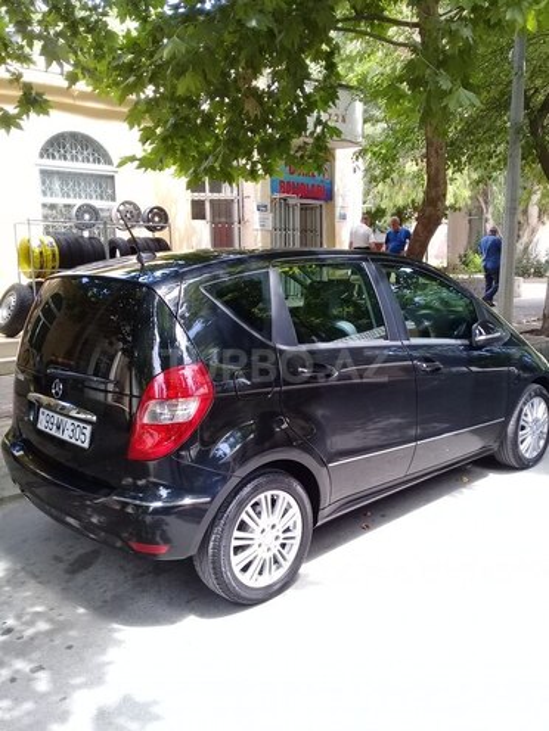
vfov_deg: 58.4
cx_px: 274
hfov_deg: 45.4
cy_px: 366
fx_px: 656
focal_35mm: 31
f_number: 2.2
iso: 64
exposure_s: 1/120
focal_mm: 3.3
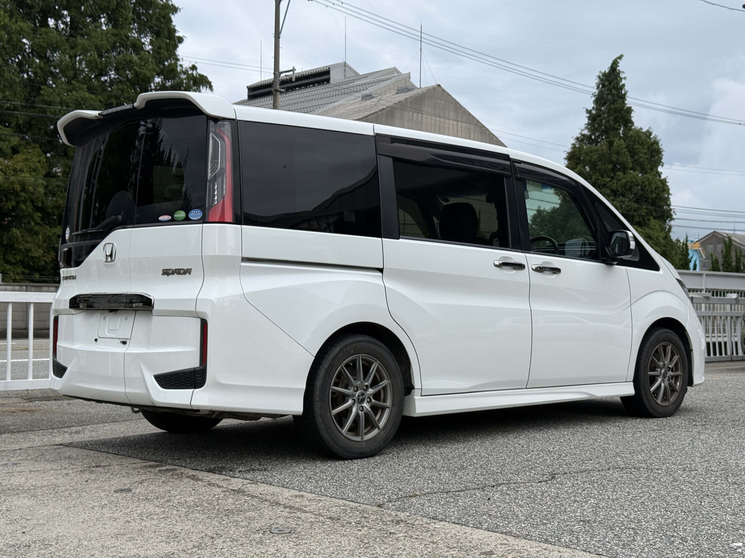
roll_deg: -0.6
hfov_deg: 39.7
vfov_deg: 30.3
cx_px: 372
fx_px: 1033
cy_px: 279
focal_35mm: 48
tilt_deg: +1.9
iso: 64
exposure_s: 1/4587
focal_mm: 6.76
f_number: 1.78
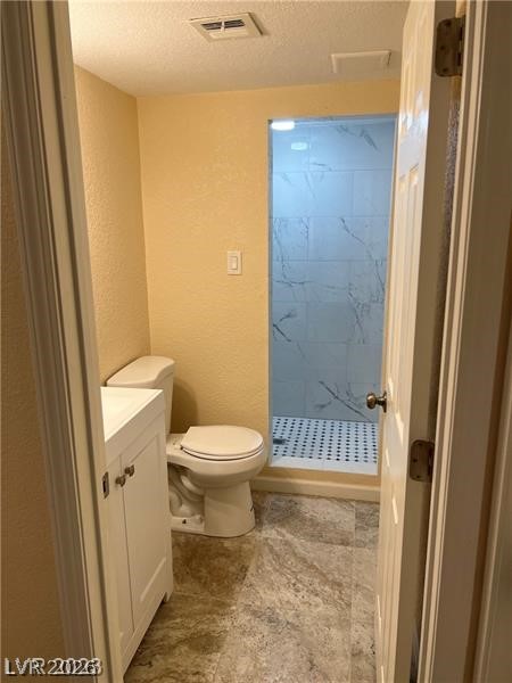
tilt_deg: -13.0
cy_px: 342
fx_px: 513
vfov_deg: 67.3
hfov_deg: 53.1
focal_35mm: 26
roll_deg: +0.8
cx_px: 256
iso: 100
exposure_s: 1/120
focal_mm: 5.7
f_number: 1.5
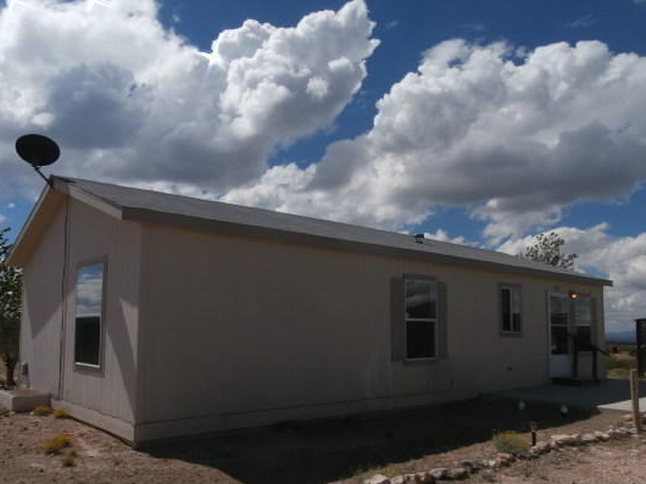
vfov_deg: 48.1
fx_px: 541
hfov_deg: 61.6
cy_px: 273
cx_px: 297
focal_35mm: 29
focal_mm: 4.2
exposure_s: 1/640
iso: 100
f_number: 7.9
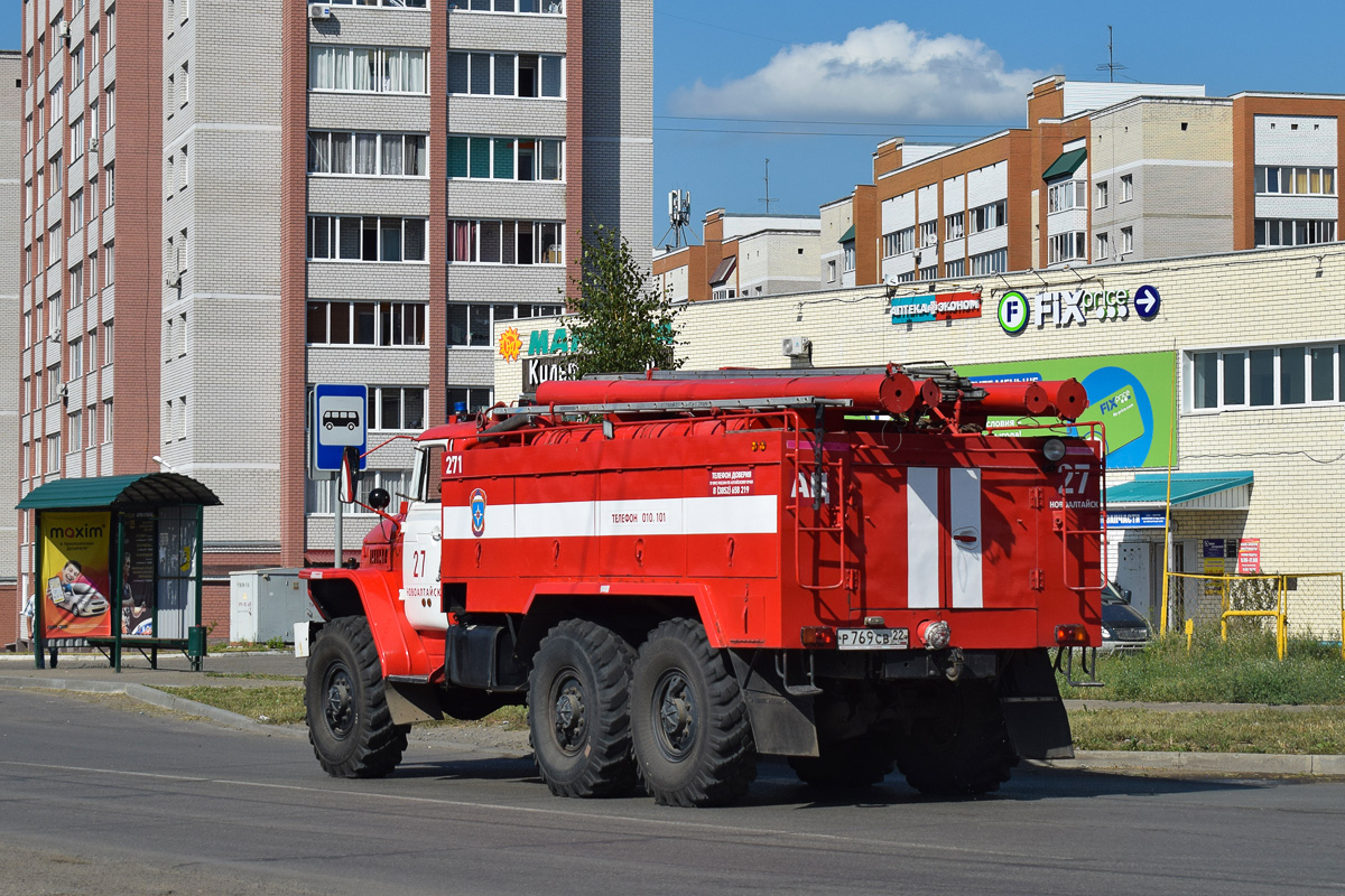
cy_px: 448
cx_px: 672
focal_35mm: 72
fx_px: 2690
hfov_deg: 28.1
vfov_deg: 18.9
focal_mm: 48
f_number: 7.1
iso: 200
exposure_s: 1/1250
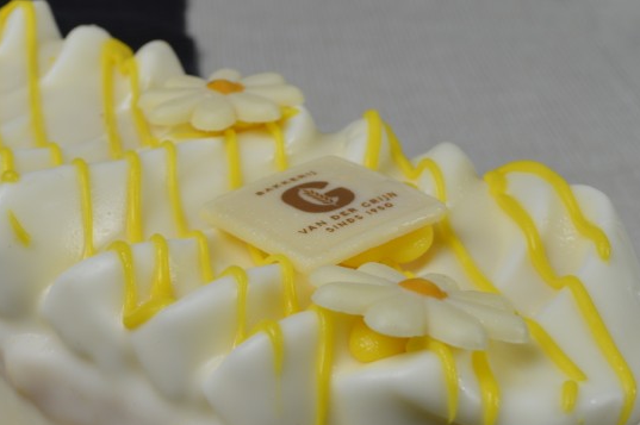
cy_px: 381
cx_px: 209
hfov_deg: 28.3
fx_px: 1261
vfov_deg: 18.8
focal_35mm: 71
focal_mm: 22
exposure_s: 1/15
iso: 100
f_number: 7.1
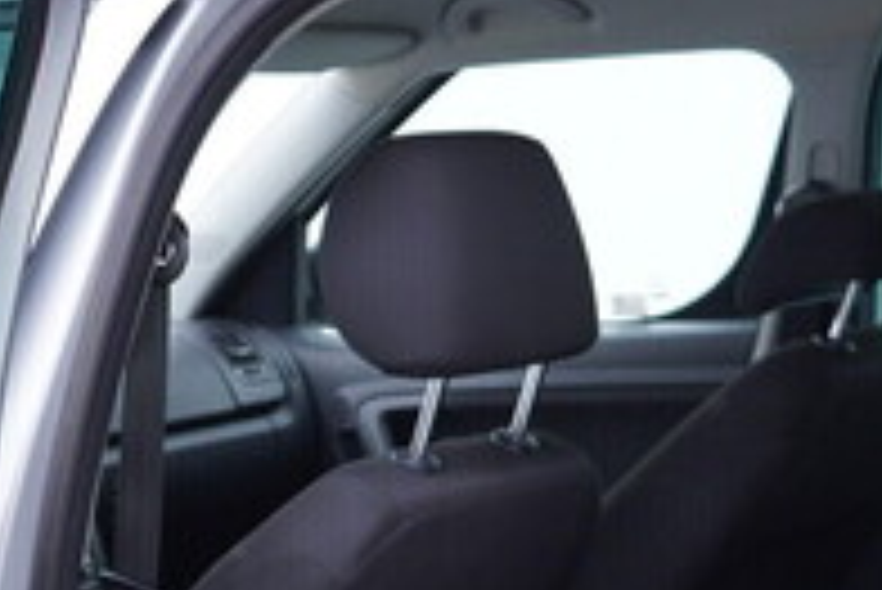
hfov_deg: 20.1
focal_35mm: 101
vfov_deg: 13.2
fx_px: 2476
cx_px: 302
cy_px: 709
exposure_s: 1/40
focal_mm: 24
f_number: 2.8
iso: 125
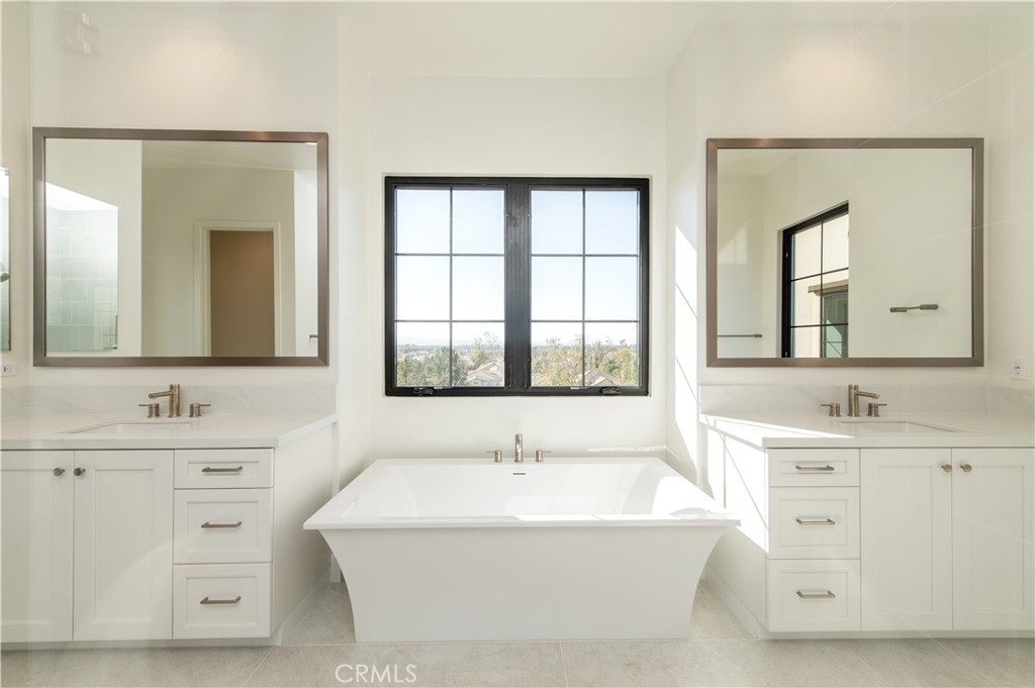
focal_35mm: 14
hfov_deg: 104.3
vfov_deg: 81.1
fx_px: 402
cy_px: 344
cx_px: 518
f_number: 6.3
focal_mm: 14
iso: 100
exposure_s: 1/160
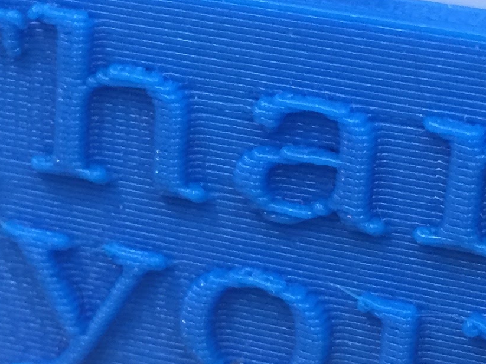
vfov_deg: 12.9
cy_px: 237
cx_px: 336
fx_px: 1614
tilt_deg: -30.0
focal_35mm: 115
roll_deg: -1.3
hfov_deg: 17.1
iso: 160
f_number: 2.2
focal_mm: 4.15
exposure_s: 1/30
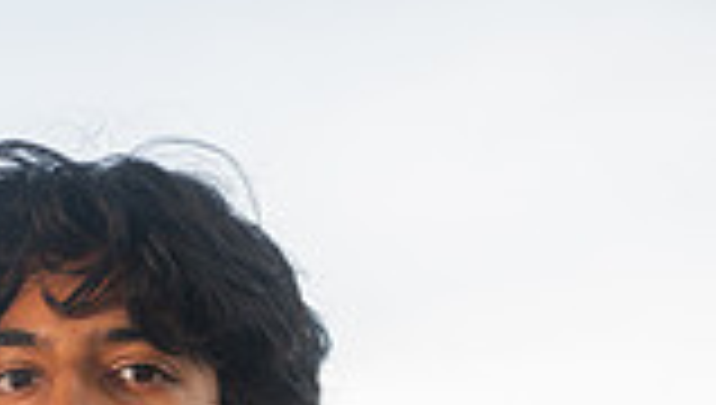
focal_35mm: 142
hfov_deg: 15.0
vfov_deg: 8.0
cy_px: 958
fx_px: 2700
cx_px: 99
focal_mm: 48
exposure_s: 1/400
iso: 250
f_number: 4.5
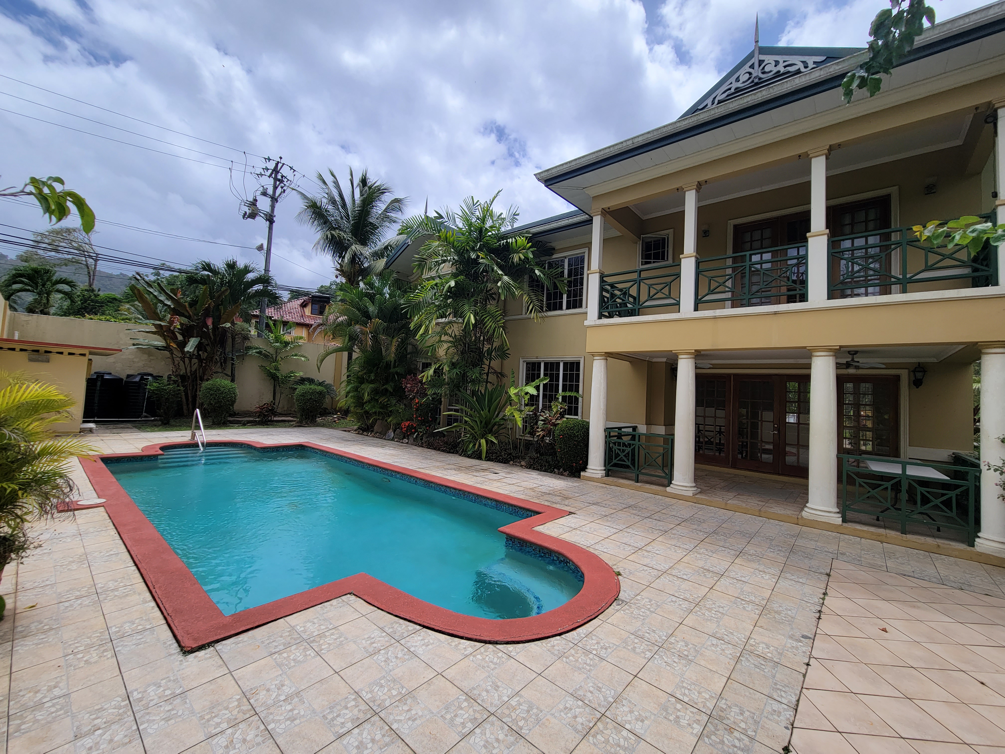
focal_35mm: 13
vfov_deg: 89.9
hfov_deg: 106.2
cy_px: 377
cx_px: 502
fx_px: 377
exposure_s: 1/2210
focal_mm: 2.2
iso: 50
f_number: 2.2
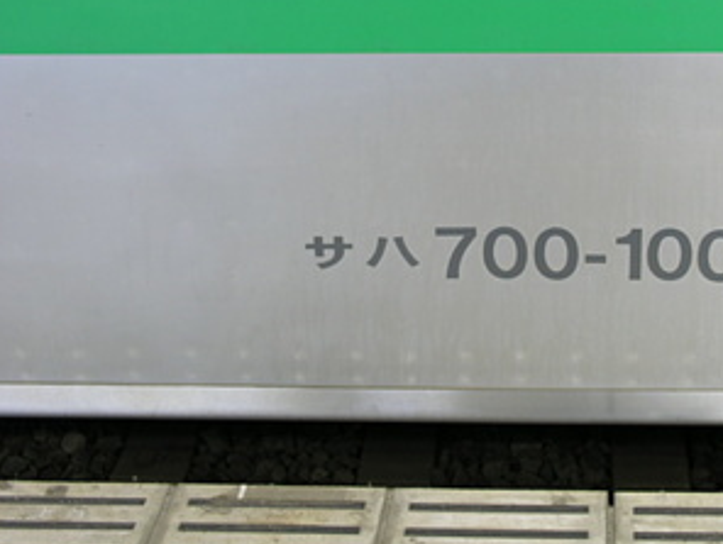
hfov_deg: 23.6
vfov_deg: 18.0
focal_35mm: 82
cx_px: 523
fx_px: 1715
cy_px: 224
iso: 50
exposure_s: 1/5.4
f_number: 3.1
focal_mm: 13.8
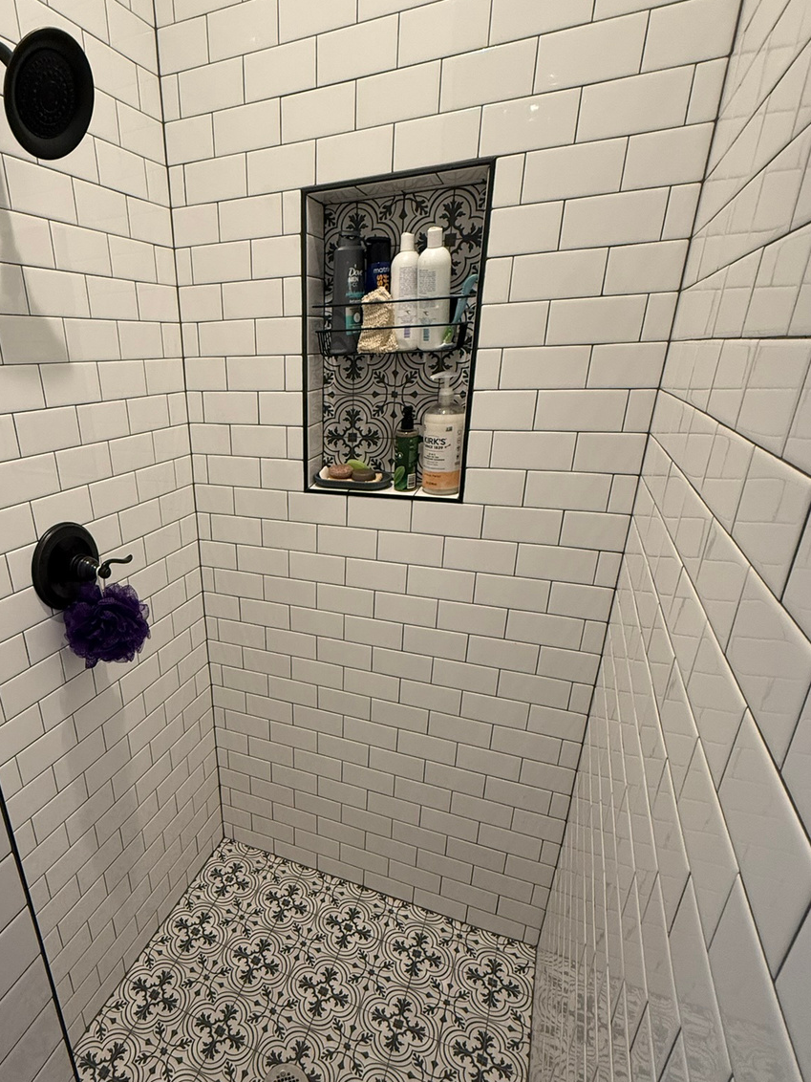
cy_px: 605
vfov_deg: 84.3
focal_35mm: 19
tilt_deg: -22.4
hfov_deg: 66.9
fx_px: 594
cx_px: 272
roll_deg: +1.1
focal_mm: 2.22
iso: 320
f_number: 2.2
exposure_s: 1/120
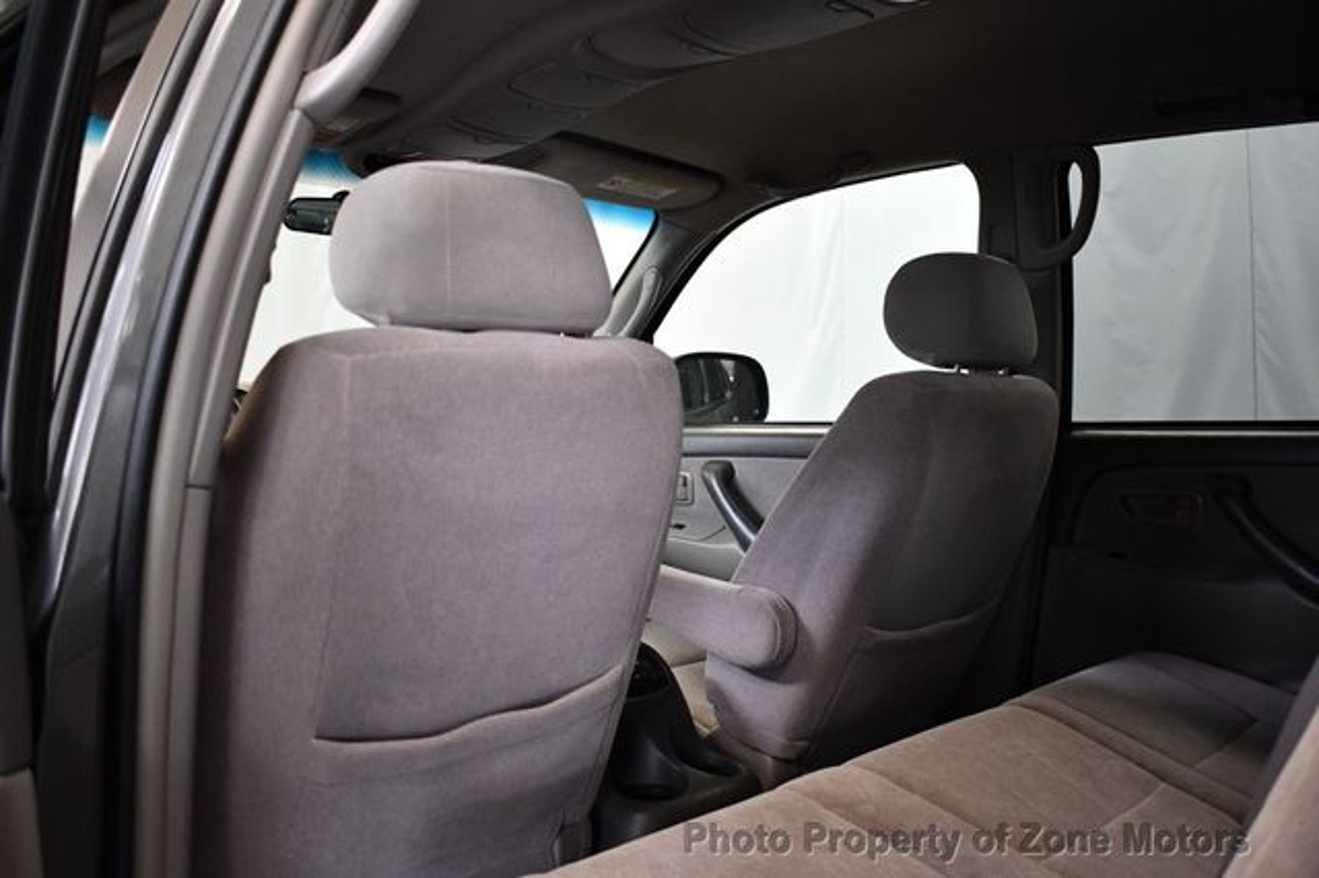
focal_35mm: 36
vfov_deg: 36.8
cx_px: 660
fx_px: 1318
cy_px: 439
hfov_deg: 53.2
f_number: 3.8
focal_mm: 24
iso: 2000
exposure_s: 1/125
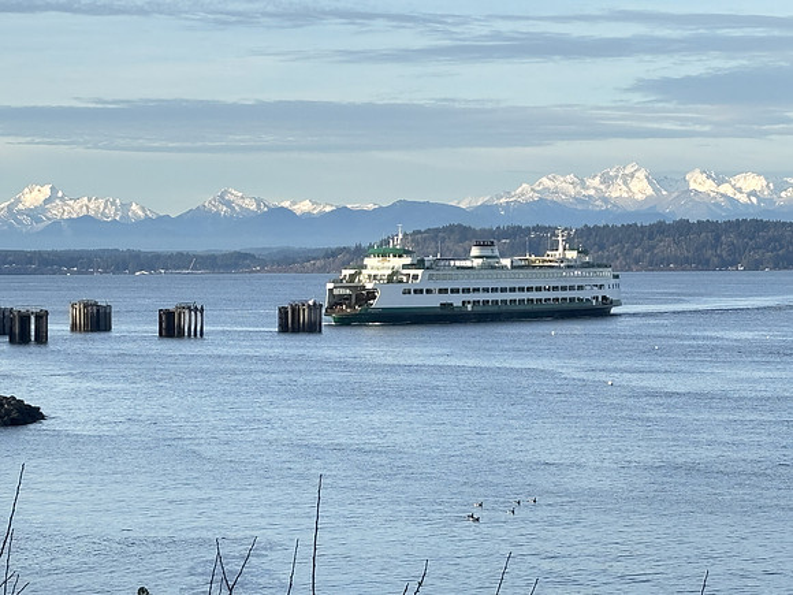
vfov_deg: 12.5
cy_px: 298
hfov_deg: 16.6
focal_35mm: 119
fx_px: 2726
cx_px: 396
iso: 32
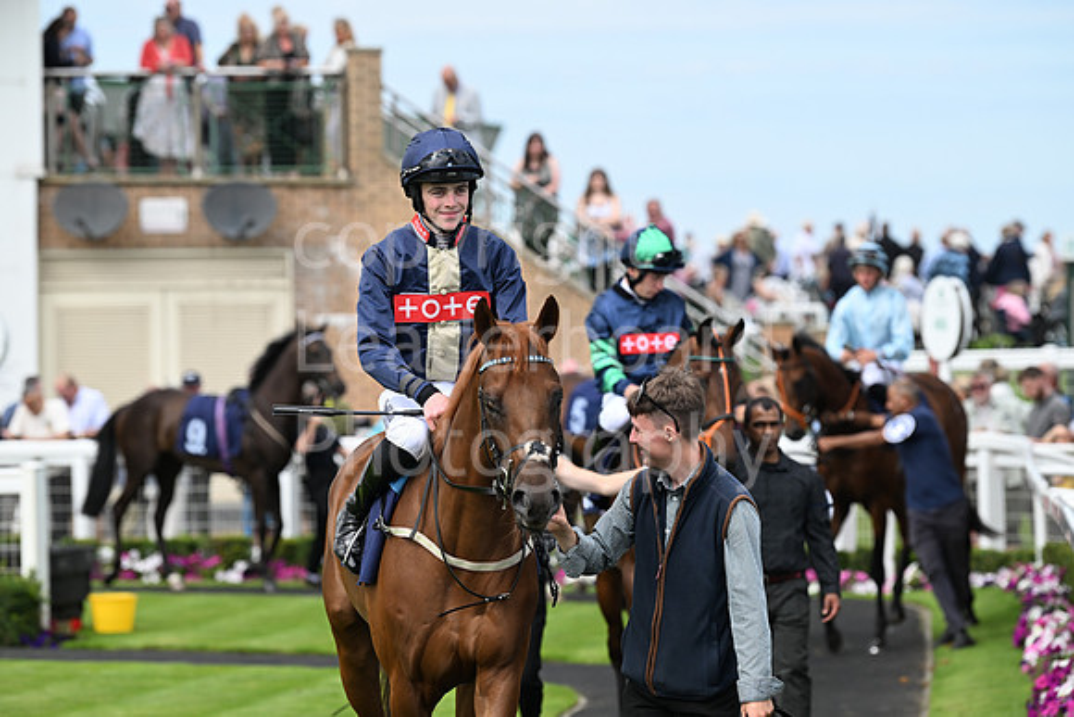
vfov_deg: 6.9
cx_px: 537
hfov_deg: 10.3
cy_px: 358
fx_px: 5968
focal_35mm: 200
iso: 500
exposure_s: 1/1600
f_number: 5
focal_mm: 200
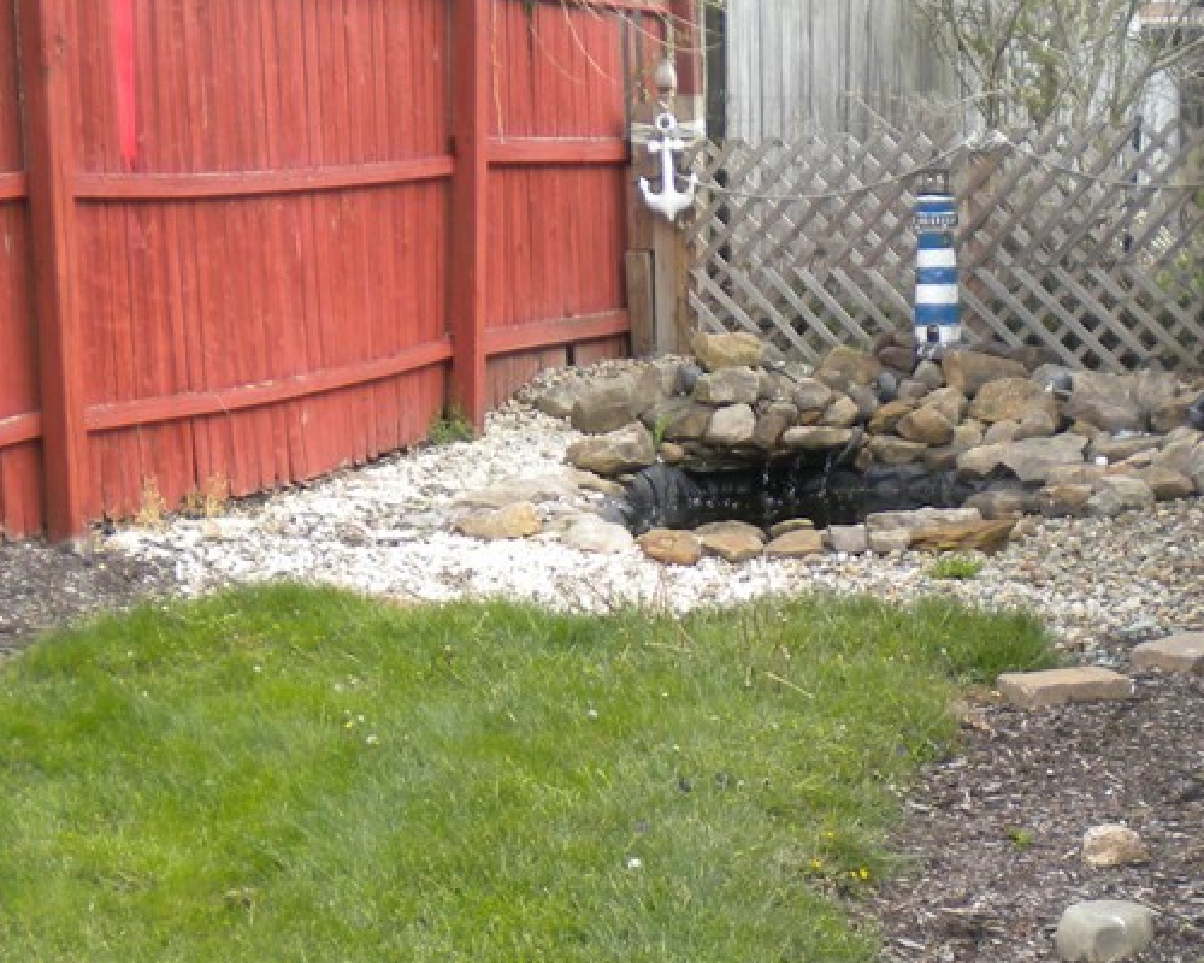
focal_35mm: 70
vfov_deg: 21.7
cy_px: 684
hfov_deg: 27.1
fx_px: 2494
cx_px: 696
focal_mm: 6.3
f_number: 3.1
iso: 80
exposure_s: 1/279
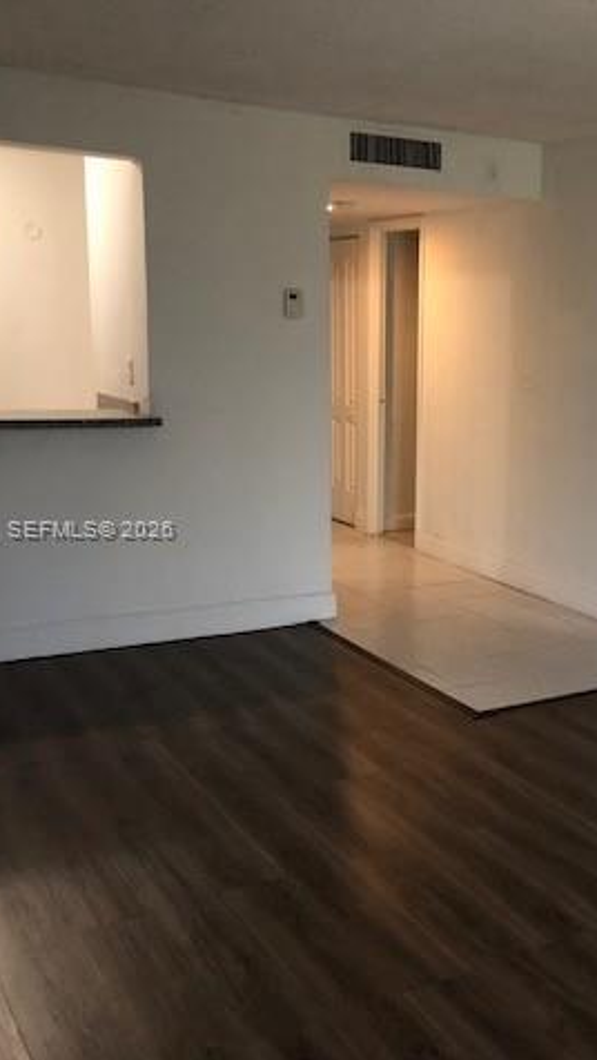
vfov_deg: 49.4
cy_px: 530
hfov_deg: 27.5
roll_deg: -1.0
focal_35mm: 41
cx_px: 581
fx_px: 1153
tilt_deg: -9.4
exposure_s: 1/17
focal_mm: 3.99
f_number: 1.8
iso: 40
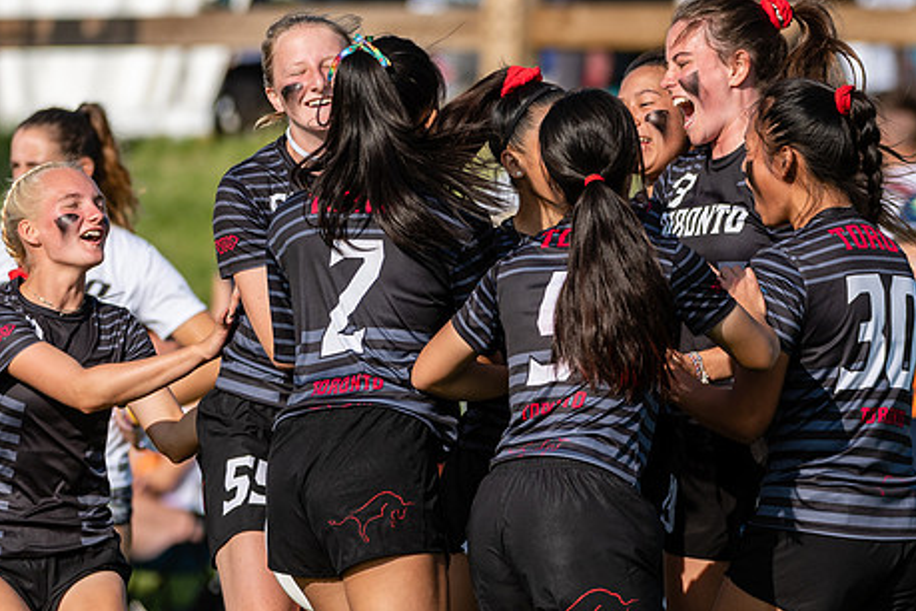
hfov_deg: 3.0
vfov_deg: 2.0
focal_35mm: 680
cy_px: 380
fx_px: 17301
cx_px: 564
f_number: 4
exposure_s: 1/1000
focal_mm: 260
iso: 100
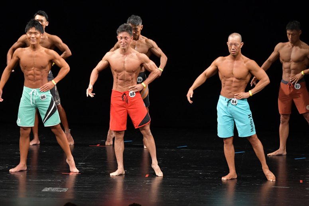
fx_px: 1930
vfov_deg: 6.1
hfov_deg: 9.2
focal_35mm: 225
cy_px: 103
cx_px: 154
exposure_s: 1/400
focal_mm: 150
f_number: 5.6
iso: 3200
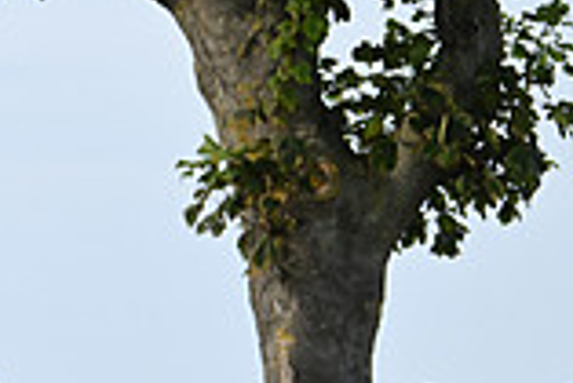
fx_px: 7663
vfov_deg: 2.9
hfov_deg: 4.2
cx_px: -471
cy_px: 655
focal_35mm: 481
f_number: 4.5
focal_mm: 130
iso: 800
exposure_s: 1/3200
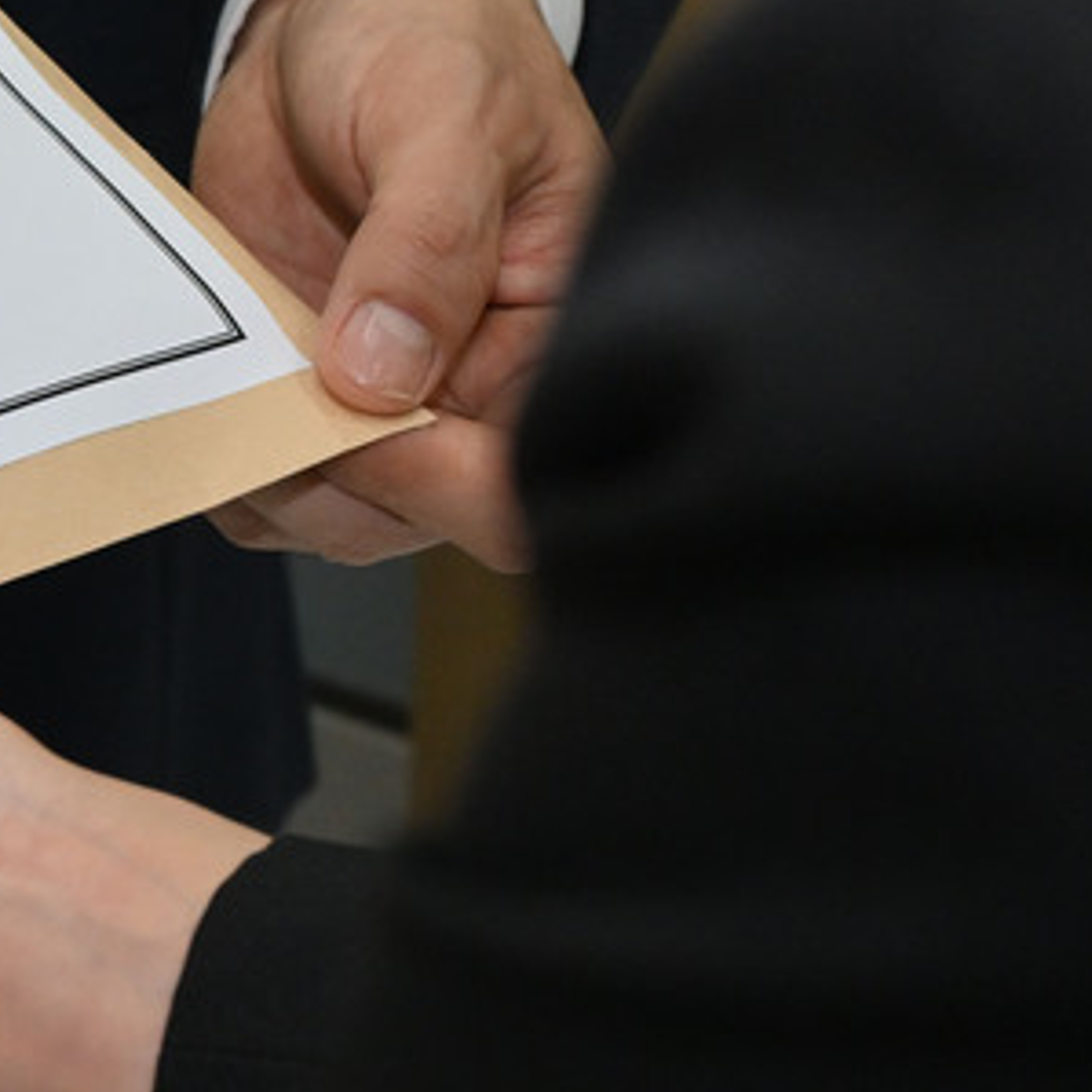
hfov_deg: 9.7
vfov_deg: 10.5
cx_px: -1092
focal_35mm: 167
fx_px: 5960
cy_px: 341
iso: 1250
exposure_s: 1/250
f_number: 6.3
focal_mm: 42
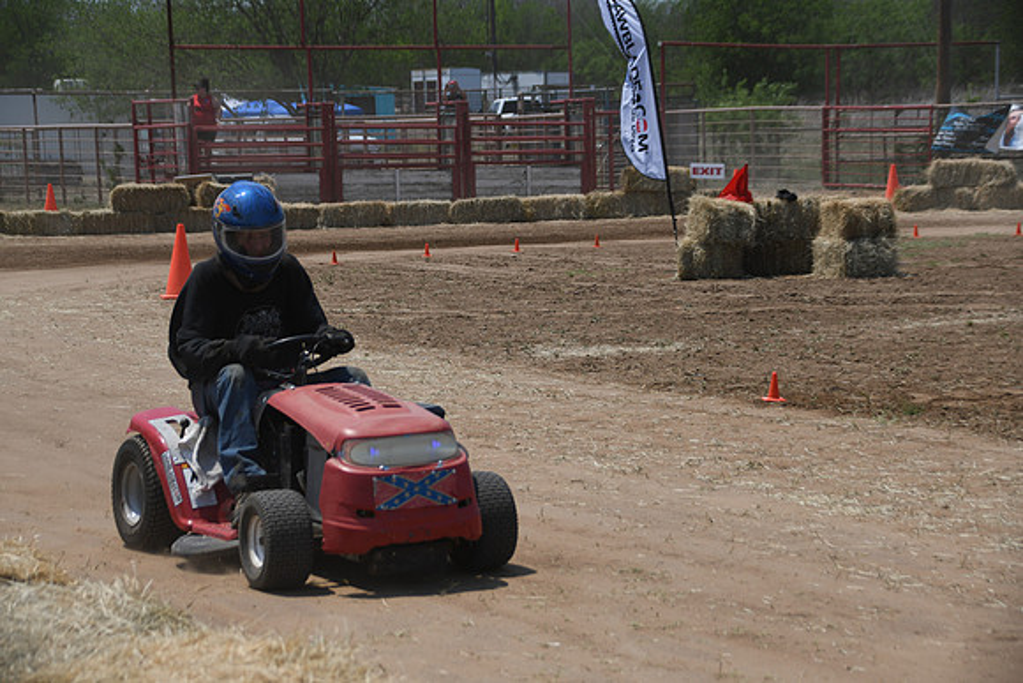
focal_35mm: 123
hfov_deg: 16.6
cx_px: 512
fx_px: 3496
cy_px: 342
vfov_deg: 11.2
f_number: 5.3
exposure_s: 1/1250
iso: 100
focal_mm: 82
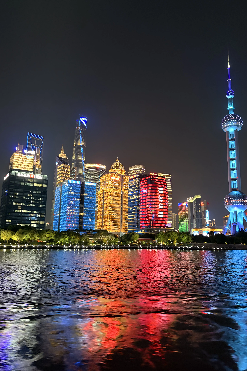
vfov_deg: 65.5
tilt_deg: +11.0
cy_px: 187
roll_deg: -0.3
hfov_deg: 46.3
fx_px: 288
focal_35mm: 28
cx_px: 137
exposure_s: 1/35
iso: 640
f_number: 1.6
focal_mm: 5.96
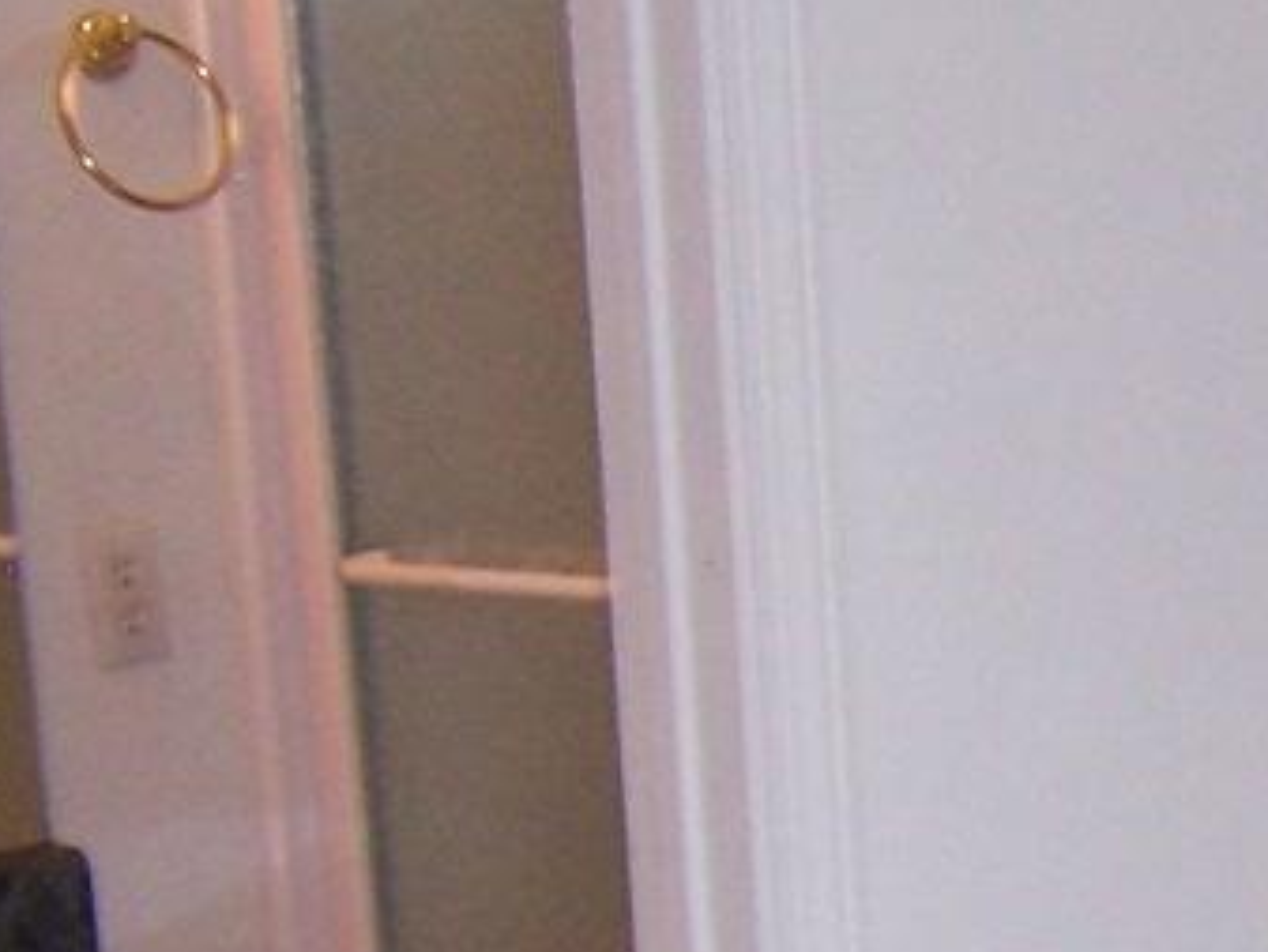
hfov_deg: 12.3
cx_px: 1934
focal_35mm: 152
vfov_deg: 9.3
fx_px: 5570
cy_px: 1757
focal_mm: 5.5
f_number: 2.8
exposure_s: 1/60
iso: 140
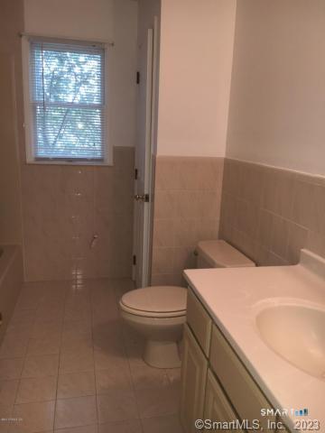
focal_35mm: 29
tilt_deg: -11.7
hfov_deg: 48.2
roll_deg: -1.5
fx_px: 363
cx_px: 162
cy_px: 216
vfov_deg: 61.7
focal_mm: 4.15
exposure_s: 1/30
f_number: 2.2
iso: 40
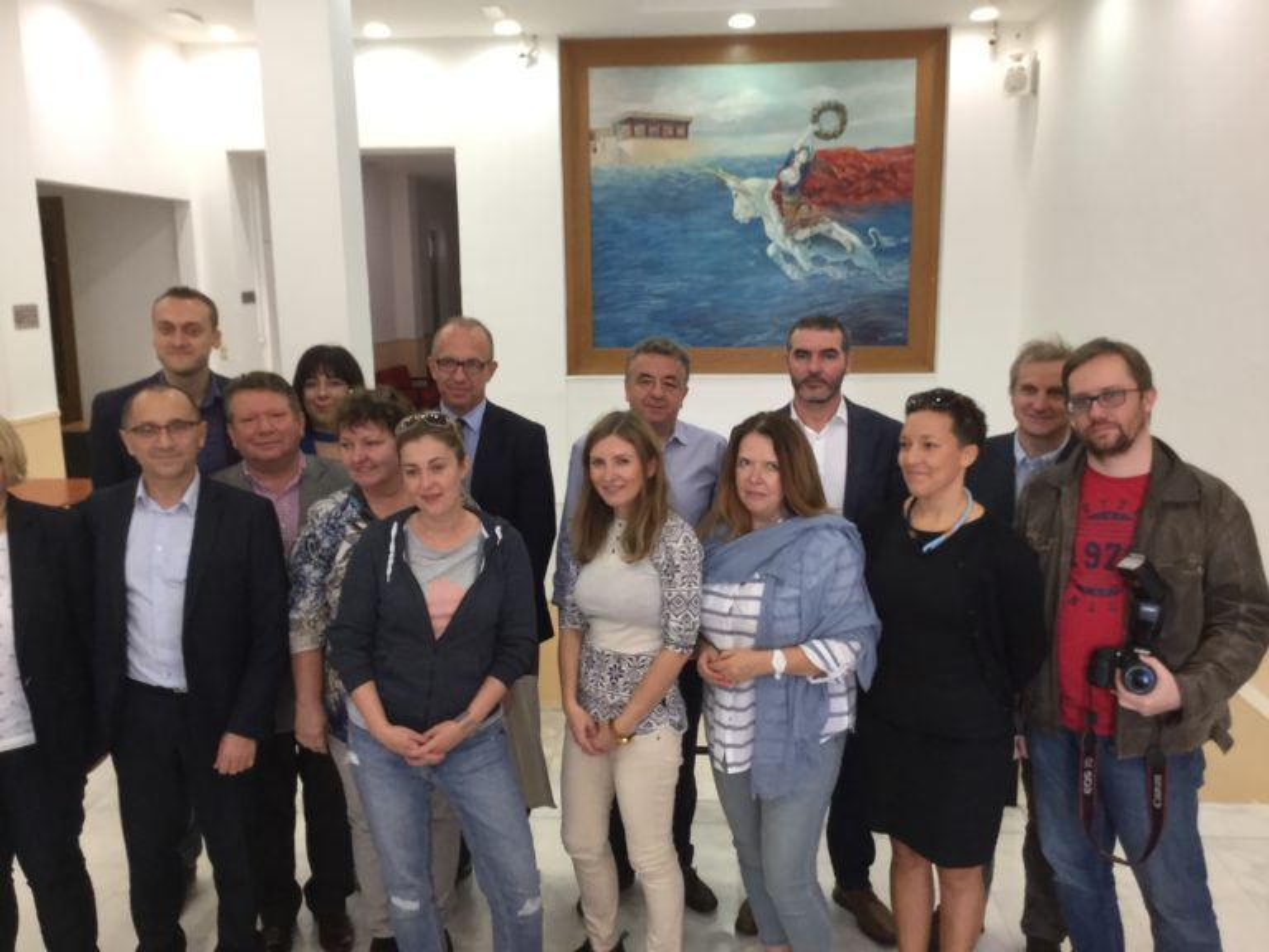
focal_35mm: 31
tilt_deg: -11.5
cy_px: 476
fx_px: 1136
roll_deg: -0.3
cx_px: 634
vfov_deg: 45.4
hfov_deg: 58.4
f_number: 2.4
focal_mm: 3.3
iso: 80
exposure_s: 1/33
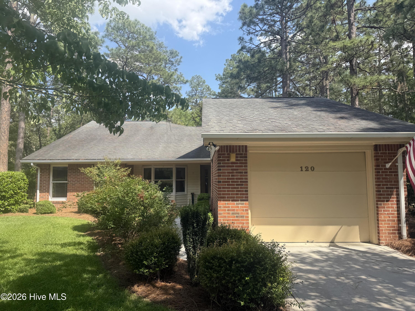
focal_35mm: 24
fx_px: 288
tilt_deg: +7.9
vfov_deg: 56.8
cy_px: 156
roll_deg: -0.2
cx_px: 208
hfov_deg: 71.6
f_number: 1.78
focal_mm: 6.76
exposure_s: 1/1727
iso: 80
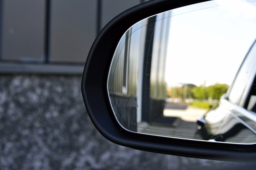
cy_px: 85
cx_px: 128
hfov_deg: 24.6
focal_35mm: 82
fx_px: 586
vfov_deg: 16.5
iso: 400
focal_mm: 55
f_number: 9
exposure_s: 1/160
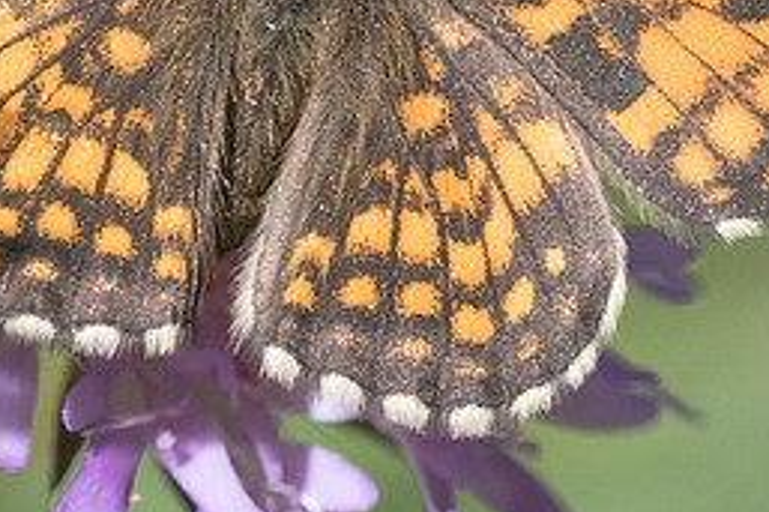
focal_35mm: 876
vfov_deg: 1.6
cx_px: 214
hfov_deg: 2.4
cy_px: -27
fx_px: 18700
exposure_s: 1/1600
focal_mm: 150
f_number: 9
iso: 1250
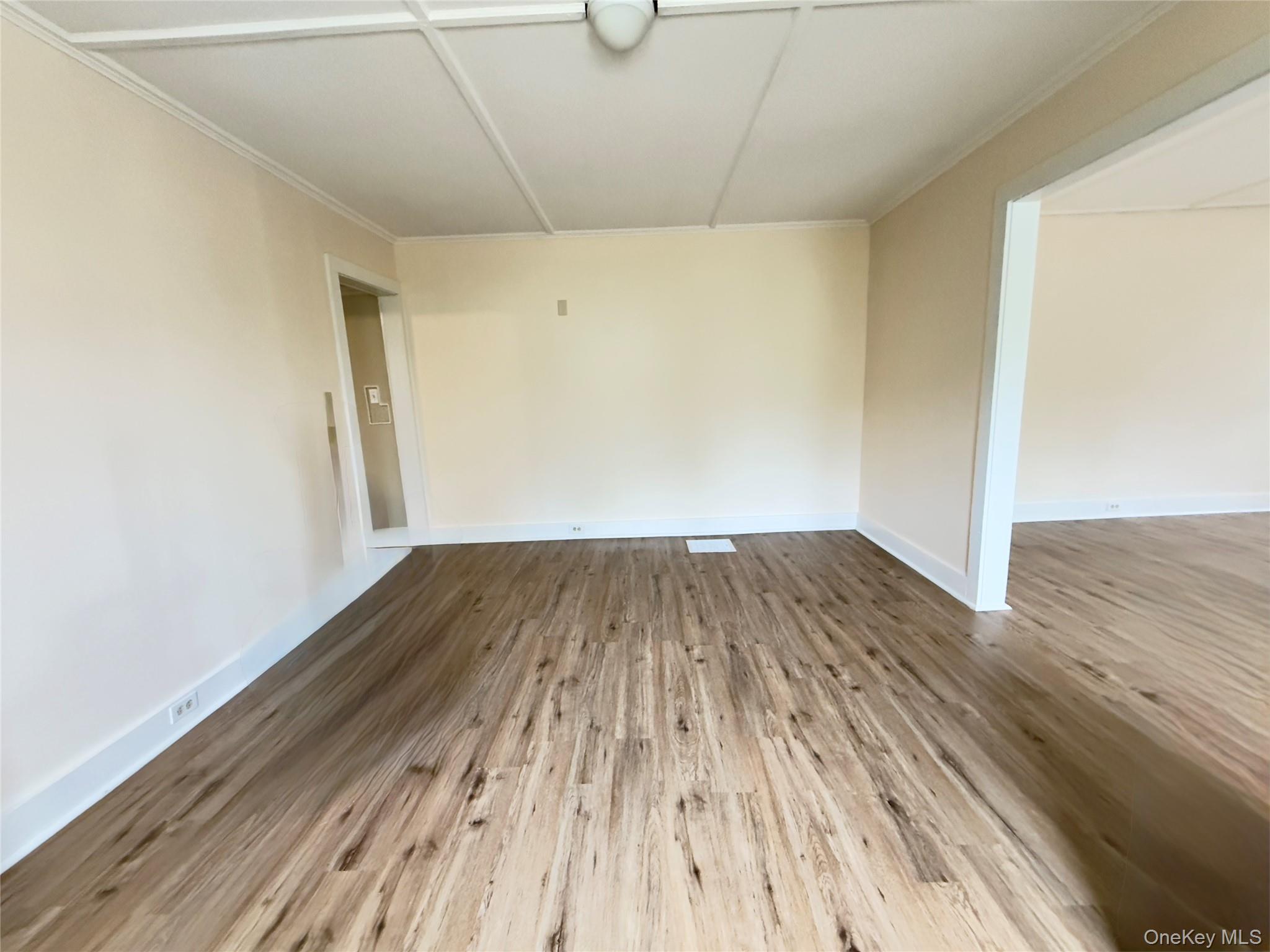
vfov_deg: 85.7
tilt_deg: -9.2
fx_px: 514
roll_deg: +2.4
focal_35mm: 14
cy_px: 476
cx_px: 635
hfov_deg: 102.1
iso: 1000
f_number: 2.2
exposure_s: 1/60
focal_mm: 2.22
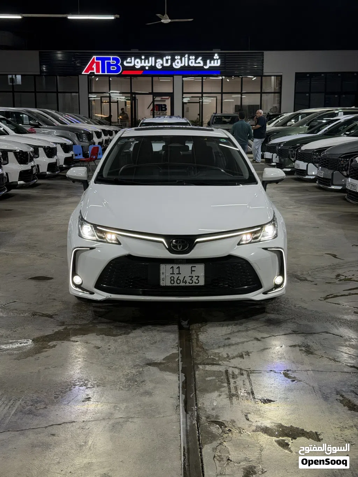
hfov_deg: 30.3
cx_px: 179
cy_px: 238
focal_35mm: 48
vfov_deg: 39.7
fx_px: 662
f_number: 1.78
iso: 100
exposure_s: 1/100
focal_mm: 6.76
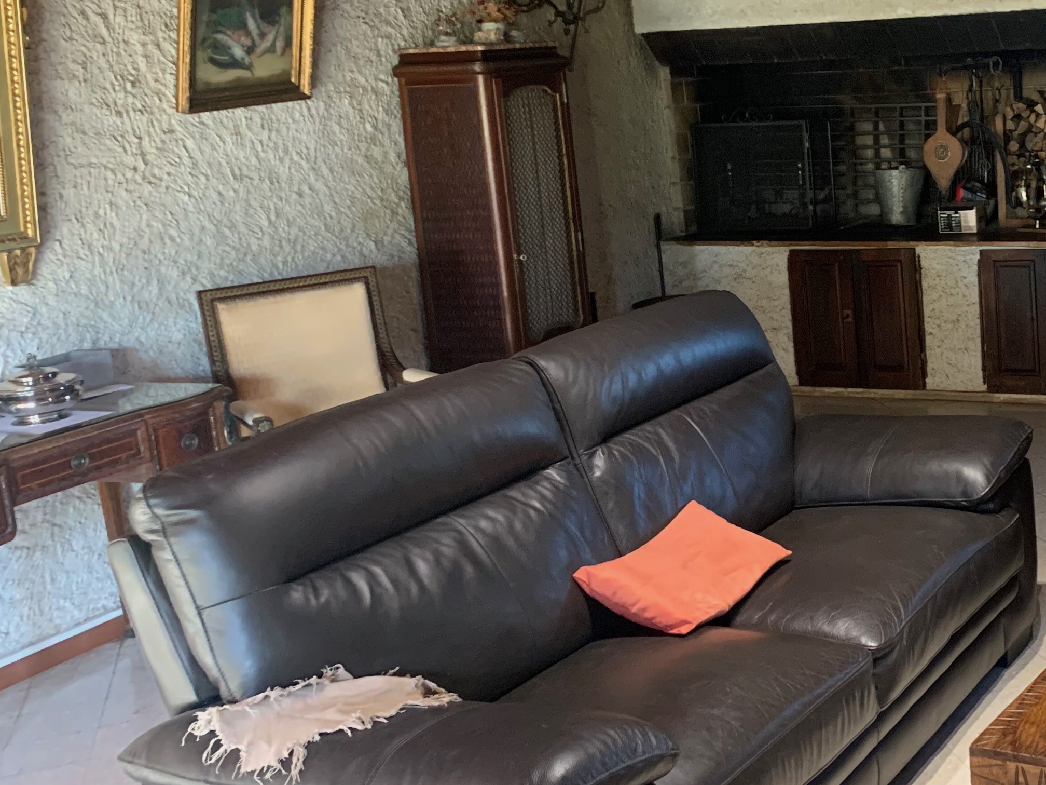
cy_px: 292
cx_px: 995
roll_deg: +3.6
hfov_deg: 34.2
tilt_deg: -9.6
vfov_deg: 27.9
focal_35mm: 52
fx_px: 1571
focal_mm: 4.25
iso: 400
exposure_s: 1/57
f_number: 1.8
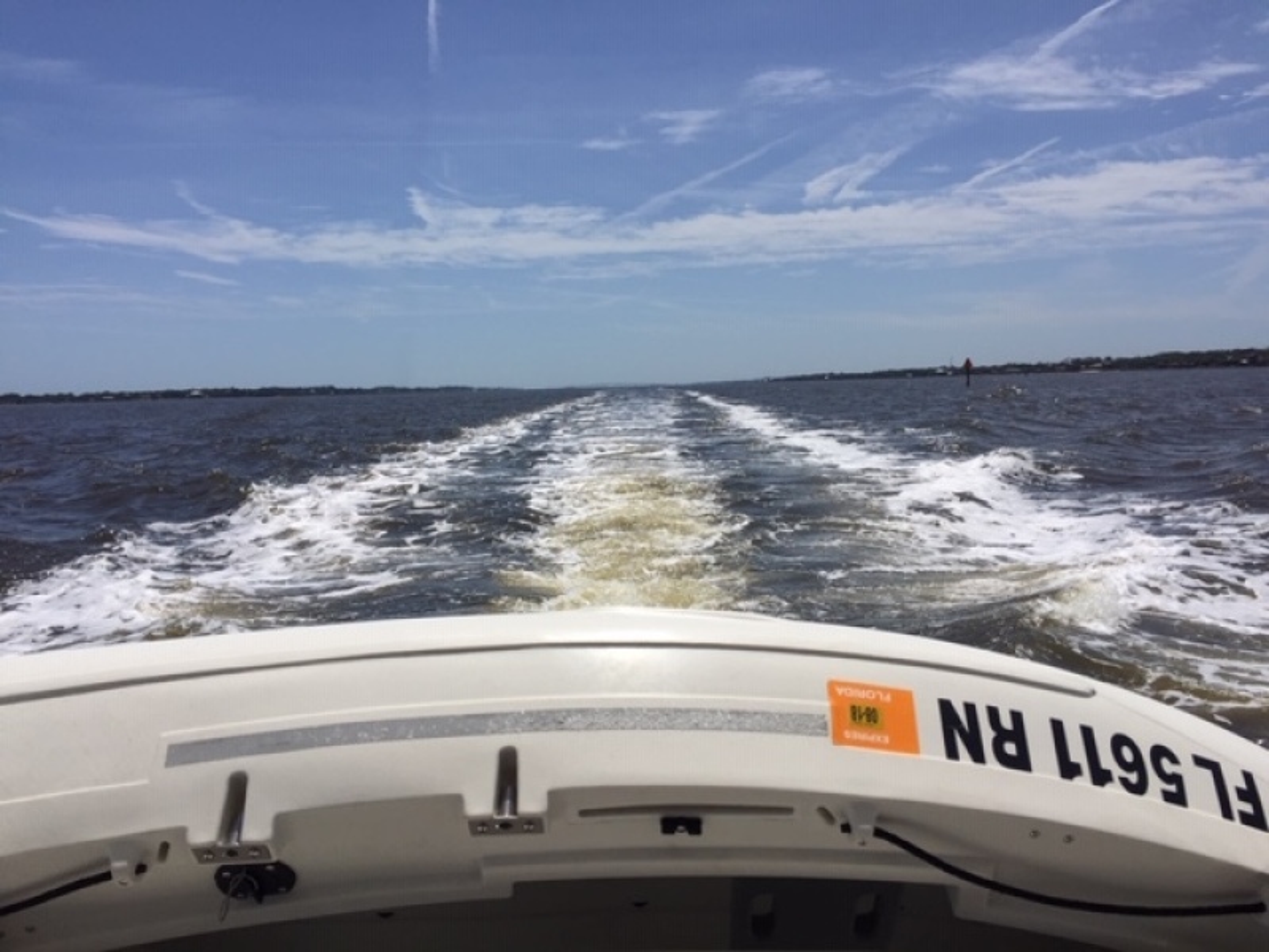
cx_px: 634
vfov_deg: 48.2
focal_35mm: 29
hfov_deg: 61.7
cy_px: 476
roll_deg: +1.2
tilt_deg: -3.6
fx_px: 1063
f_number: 2.2
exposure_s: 1/6623
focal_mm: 4.15
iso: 32
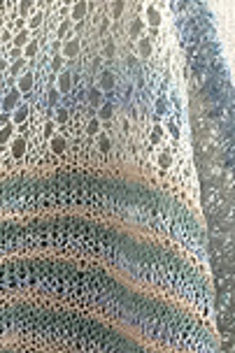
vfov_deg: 15.1
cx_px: -191
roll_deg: +0.9
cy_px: 502
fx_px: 1246
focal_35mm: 127
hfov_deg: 10.2
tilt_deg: -5.4
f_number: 2.2
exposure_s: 1/30
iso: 80
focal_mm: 4.15
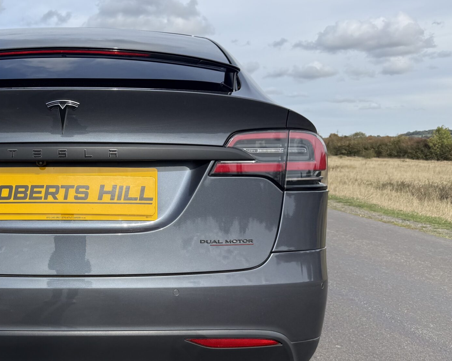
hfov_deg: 40.0
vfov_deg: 34.6
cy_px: 233
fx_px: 575
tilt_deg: -7.9
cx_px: 53
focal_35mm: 43
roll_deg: -0.6
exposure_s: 1/3584
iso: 80
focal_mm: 6.76
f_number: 1.78
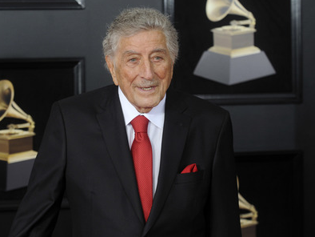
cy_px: 118
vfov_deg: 14.7
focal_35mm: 101
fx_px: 920
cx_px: 139
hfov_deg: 19.4
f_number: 4.5
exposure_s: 1/500
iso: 1600
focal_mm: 92
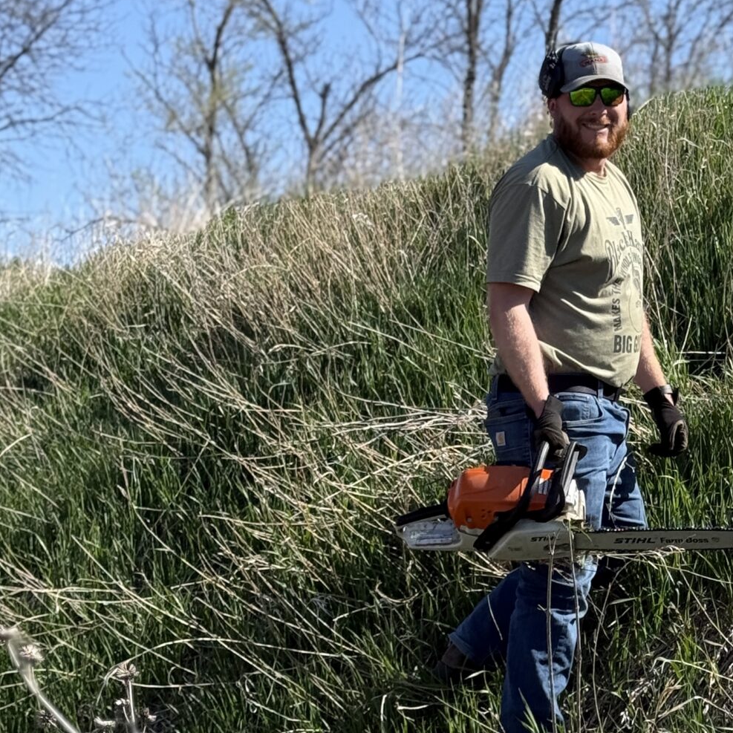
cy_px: 507
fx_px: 2635
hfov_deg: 15.6
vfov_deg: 15.8
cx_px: 688
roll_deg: -1.2
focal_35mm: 110
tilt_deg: +1.0
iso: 64
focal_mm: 6.76
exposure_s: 1/3096
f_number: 1.78
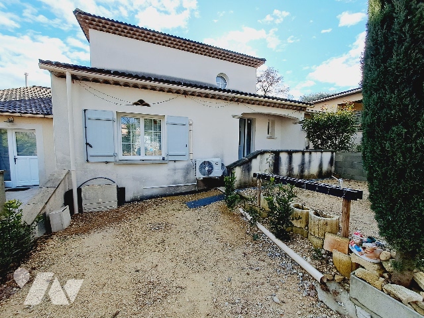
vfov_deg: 89.9
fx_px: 159
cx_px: 212
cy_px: 159
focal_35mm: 13
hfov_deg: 106.2
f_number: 2.2
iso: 40
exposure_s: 1/1290
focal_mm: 1.42
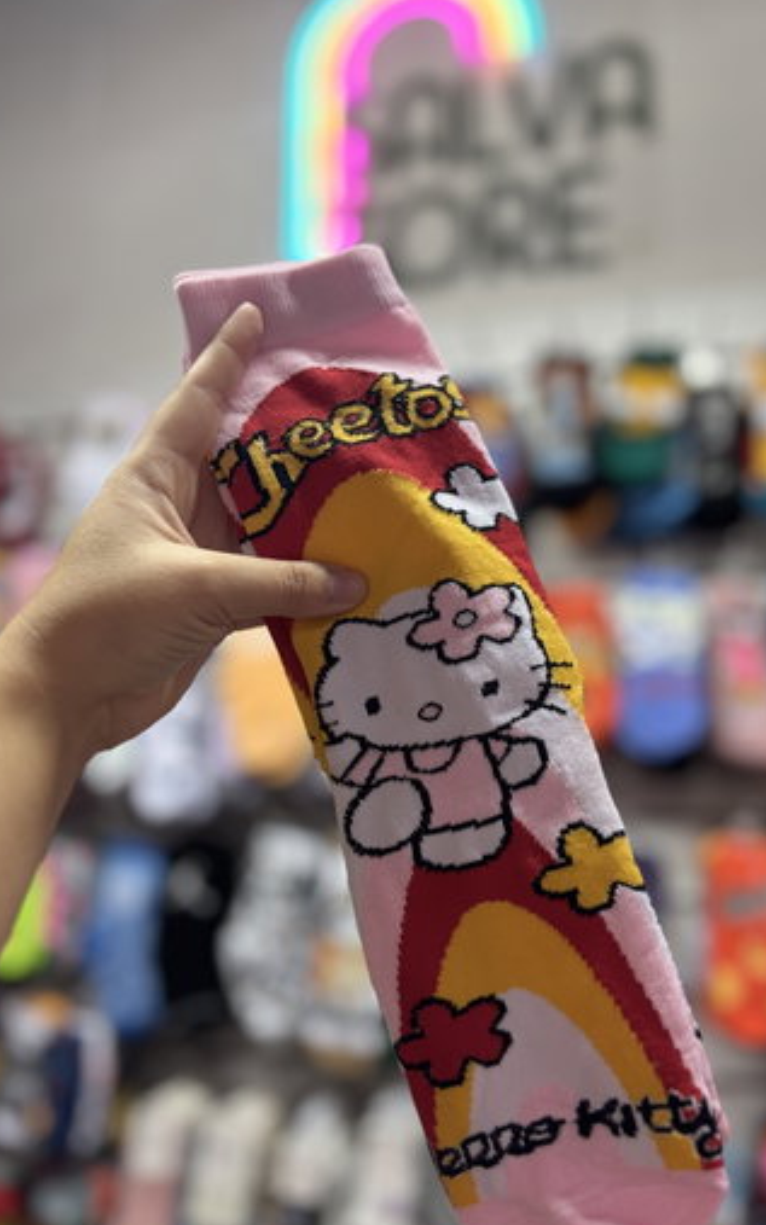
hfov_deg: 43.1
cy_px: 629
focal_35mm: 29
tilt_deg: +9.9
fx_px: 968
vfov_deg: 64.6
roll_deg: -0.7
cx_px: 411
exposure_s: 1/50
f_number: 1.6
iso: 100
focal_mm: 5.96
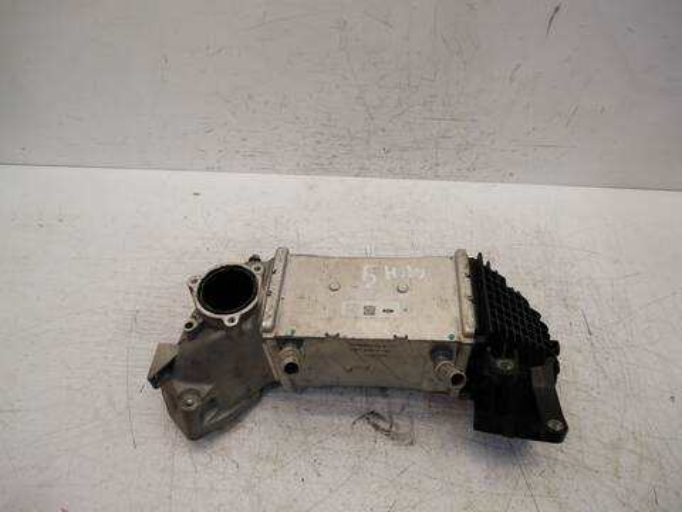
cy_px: 256
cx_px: 341
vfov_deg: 56.8
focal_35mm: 24
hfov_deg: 71.6
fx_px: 473
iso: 200
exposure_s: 1/80
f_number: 3.5
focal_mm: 12
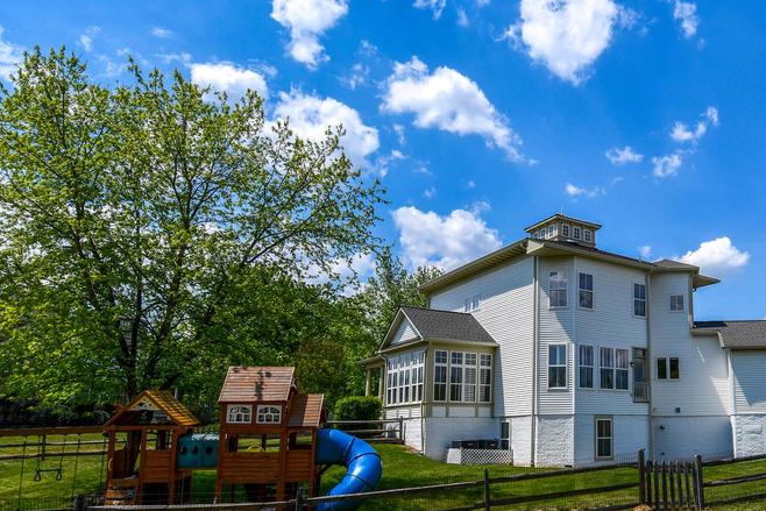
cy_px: 346
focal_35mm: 28
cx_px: 588
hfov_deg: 61.3
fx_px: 596
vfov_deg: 45.6
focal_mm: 12
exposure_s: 1/320
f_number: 9
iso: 100
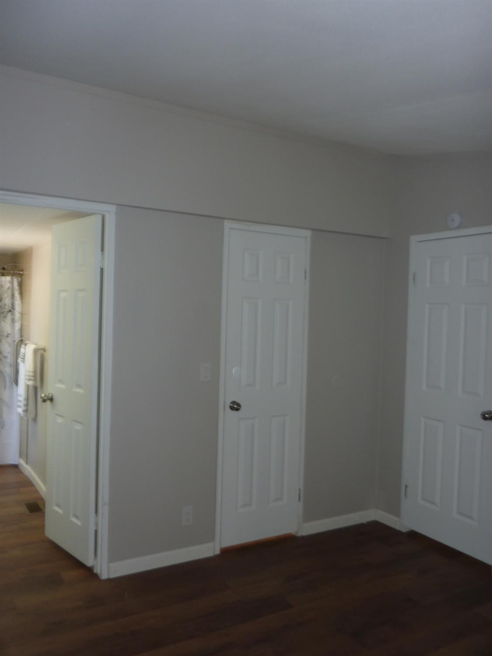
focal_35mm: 29
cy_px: 328
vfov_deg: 61.7
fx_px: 550
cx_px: 246
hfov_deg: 48.2
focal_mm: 4.7
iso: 100
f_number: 3.4
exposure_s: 1/30
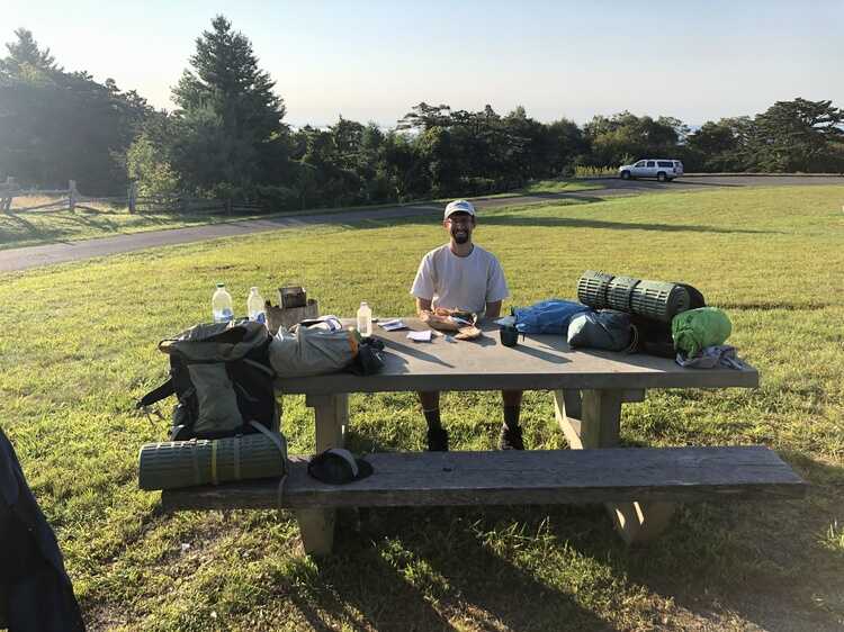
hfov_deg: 63.5
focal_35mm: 28
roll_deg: +1.3
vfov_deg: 49.7
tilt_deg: -15.6
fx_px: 682
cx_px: 422
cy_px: 316
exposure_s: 1/889
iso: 20
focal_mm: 3.99
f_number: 1.8
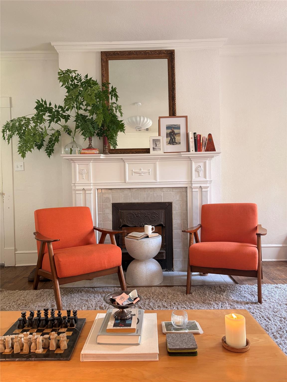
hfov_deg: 53.1
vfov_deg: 67.3
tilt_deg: -0.8
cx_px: 144
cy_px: 191
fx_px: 287
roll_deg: +1.5
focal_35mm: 26
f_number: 1.6
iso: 160
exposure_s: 1/60
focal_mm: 5.96
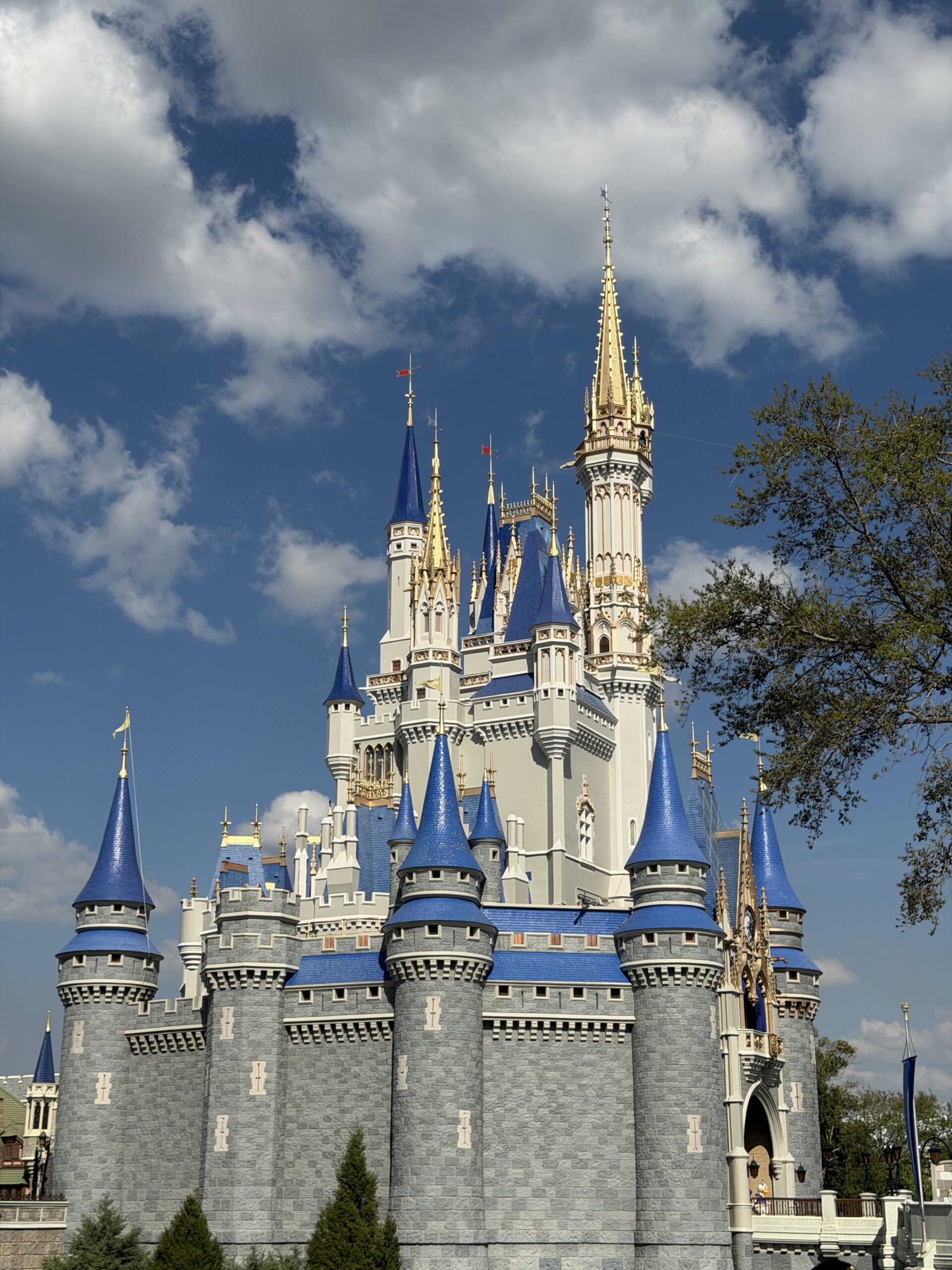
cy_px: 635
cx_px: 476
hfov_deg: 30.3
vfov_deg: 39.7
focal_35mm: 48
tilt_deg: +17.8
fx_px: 1760
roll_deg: +0.3
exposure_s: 1/11364
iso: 64
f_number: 1.78
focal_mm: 6.76
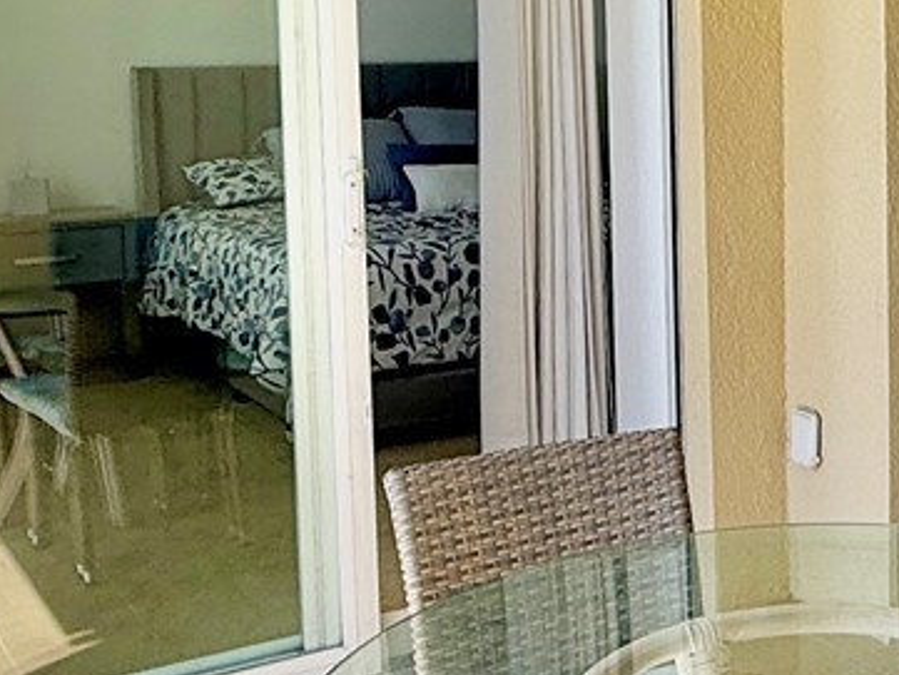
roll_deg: +0.0
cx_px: 889
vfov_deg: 23.3
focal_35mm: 62
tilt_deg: -2.8
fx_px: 1611
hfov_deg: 29.3
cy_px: 137
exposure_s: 1/206
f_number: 2.2
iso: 50
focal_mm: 2.22
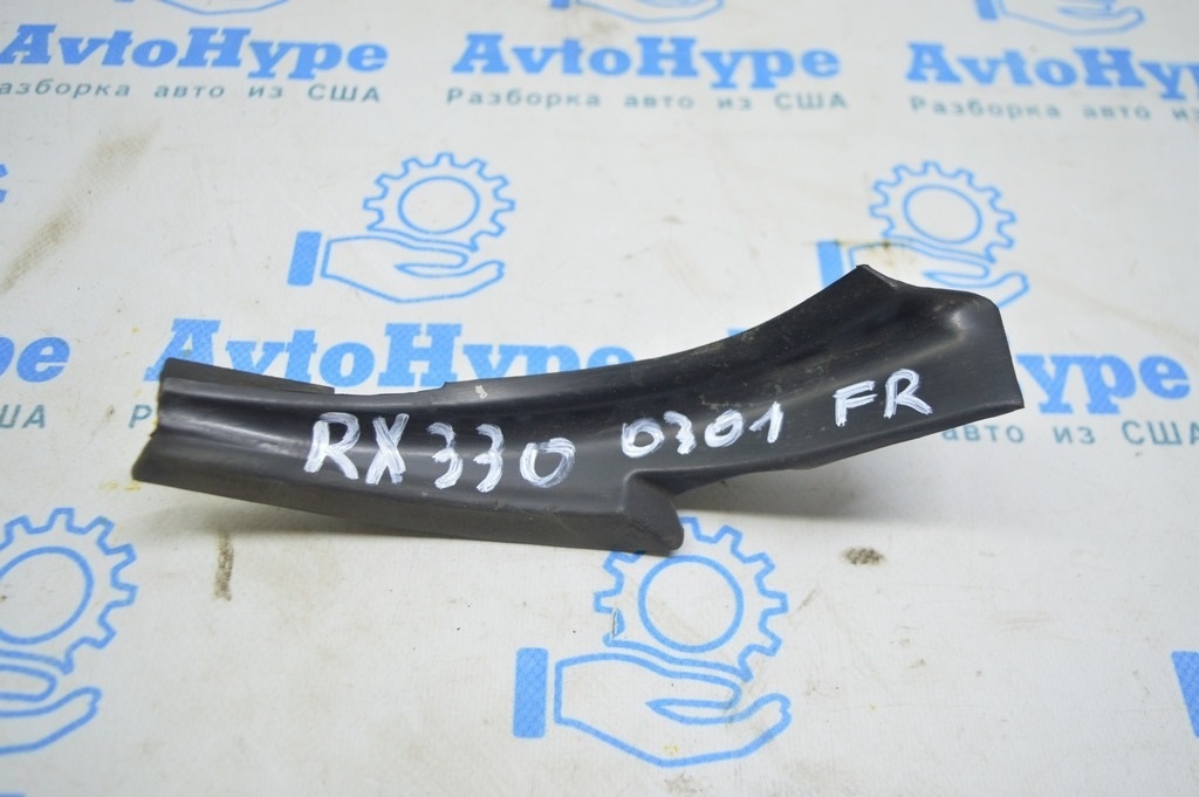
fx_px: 1098
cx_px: 600
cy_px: 398
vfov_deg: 39.9
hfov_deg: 57.3
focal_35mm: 33
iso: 400
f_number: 3.8
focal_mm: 22
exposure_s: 1/40
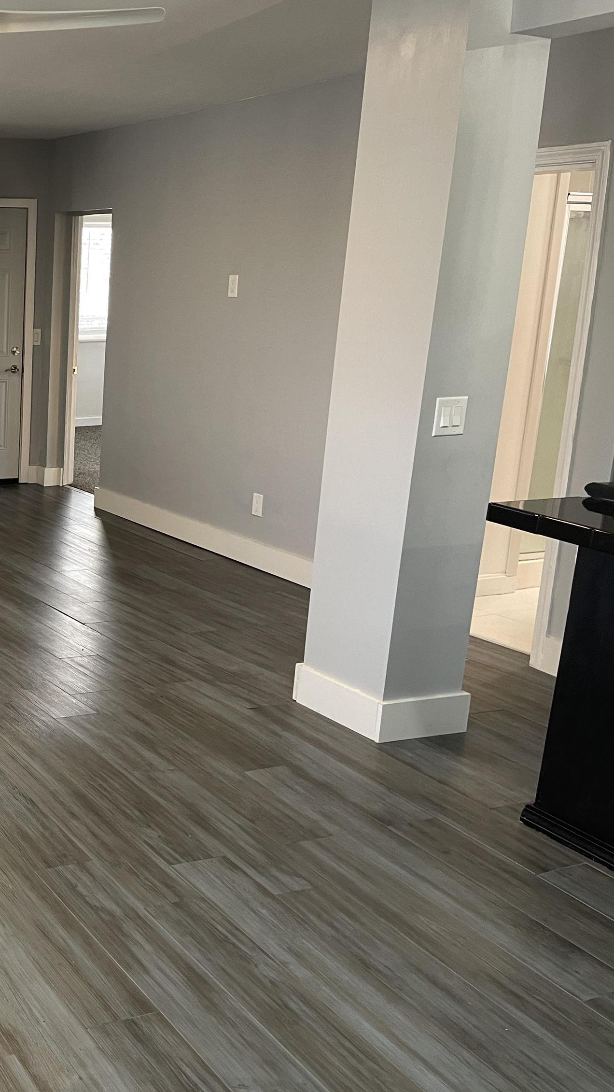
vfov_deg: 54.0
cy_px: 545
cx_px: -122
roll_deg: -0.2
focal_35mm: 37
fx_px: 1071
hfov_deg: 28.0
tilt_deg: -14.7
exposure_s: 1/60
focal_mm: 5.1
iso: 125
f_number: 1.6
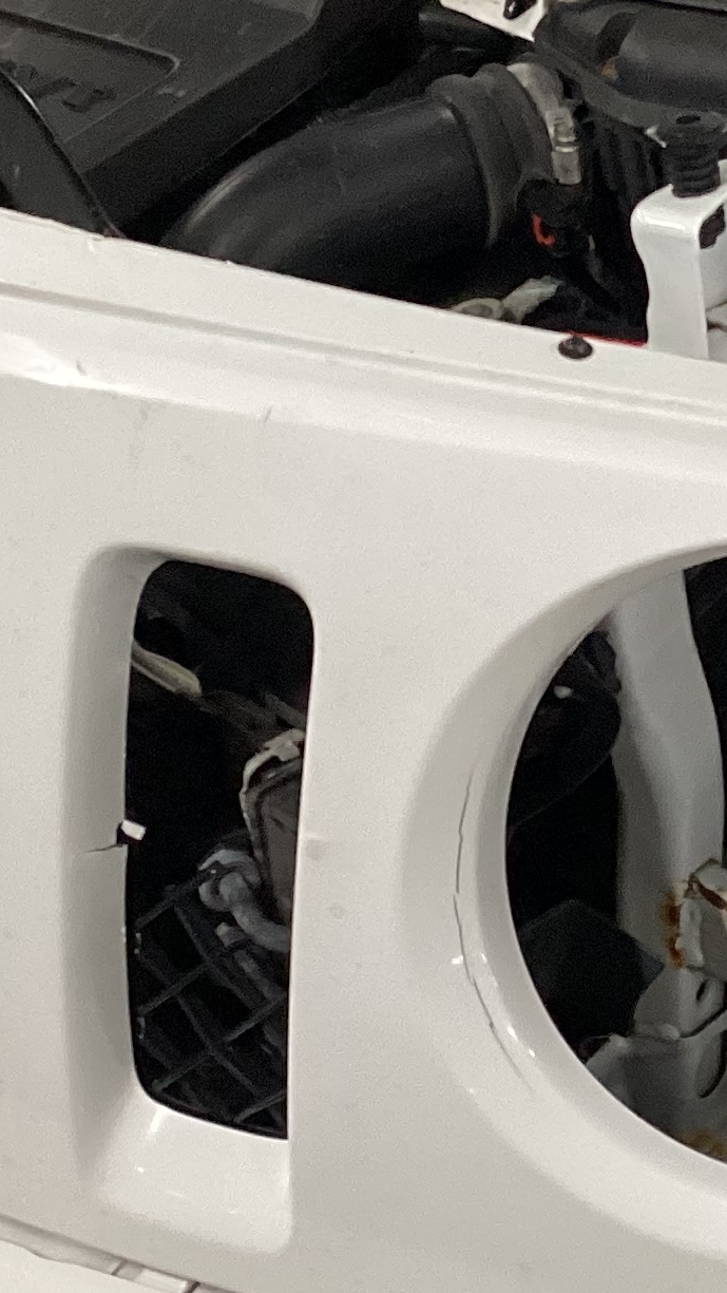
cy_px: 496
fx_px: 3085
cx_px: 576
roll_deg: +4.5
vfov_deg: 23.6
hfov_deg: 13.4
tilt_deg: -36.3
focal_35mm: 90
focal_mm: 3.3
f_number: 2.4
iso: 200
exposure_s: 1/50
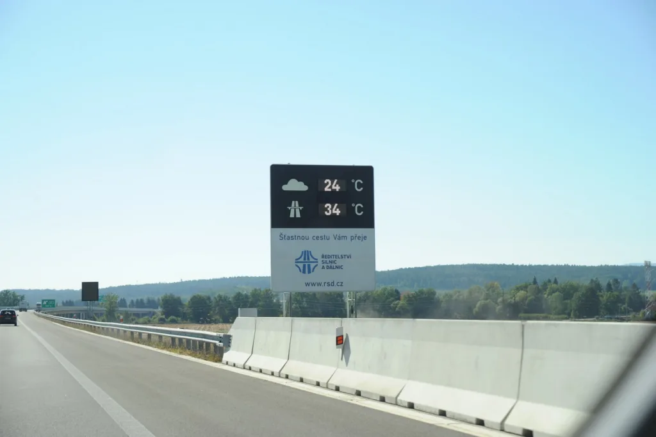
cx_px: 328
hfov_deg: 28.9
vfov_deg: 19.4
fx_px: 1275
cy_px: 218
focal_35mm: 70
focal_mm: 70
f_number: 5.6
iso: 400
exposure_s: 1/400
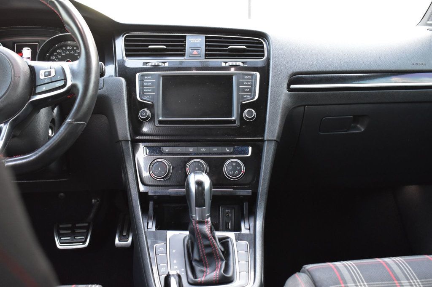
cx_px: 216
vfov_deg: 33.0
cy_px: 144
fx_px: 486
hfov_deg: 47.9
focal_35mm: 40
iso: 1600
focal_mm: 27
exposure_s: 1/15
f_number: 6.3
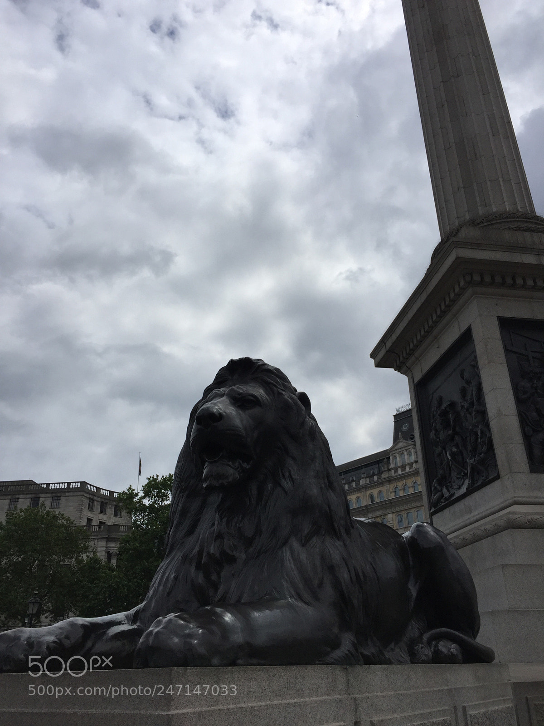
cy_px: 363
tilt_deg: +28.2
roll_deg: +0.7
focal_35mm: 29
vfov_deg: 61.7
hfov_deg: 48.2
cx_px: 272
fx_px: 608
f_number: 2.2
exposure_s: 1/6623
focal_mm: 4.15
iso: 32
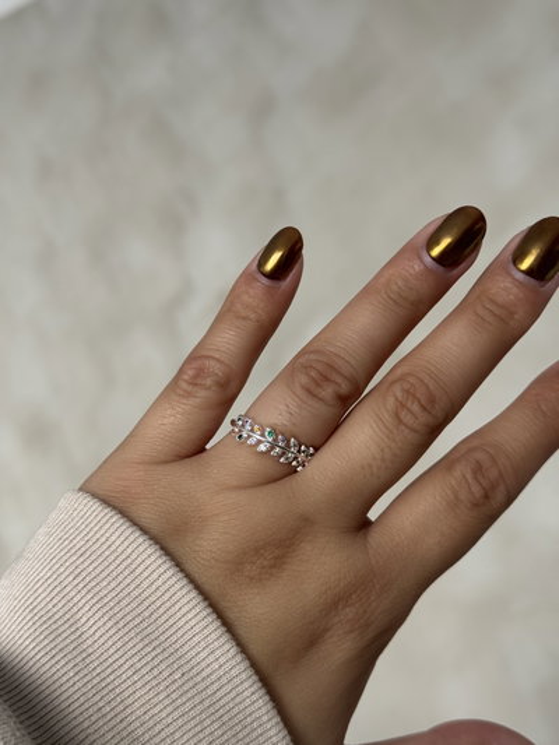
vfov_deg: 39.6
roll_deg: +0.5
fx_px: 1033
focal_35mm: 48
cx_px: 280
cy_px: 372
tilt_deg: +1.4
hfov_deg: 30.3
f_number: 1.78
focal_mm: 6.76
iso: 80
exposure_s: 1/121
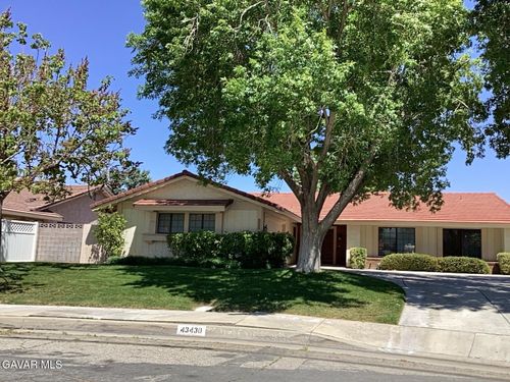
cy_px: 191
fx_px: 457
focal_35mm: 31
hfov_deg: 58.4
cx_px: 255
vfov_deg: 45.4
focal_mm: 3.3
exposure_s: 1/954
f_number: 2.4
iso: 25
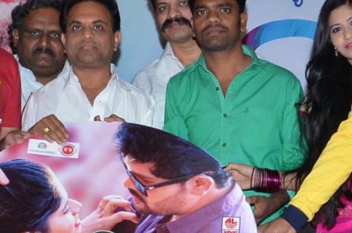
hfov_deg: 15.1
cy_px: 229
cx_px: 125
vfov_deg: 10.0
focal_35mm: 136
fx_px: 1325
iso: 640
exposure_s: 1/125
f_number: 6.3
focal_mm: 25
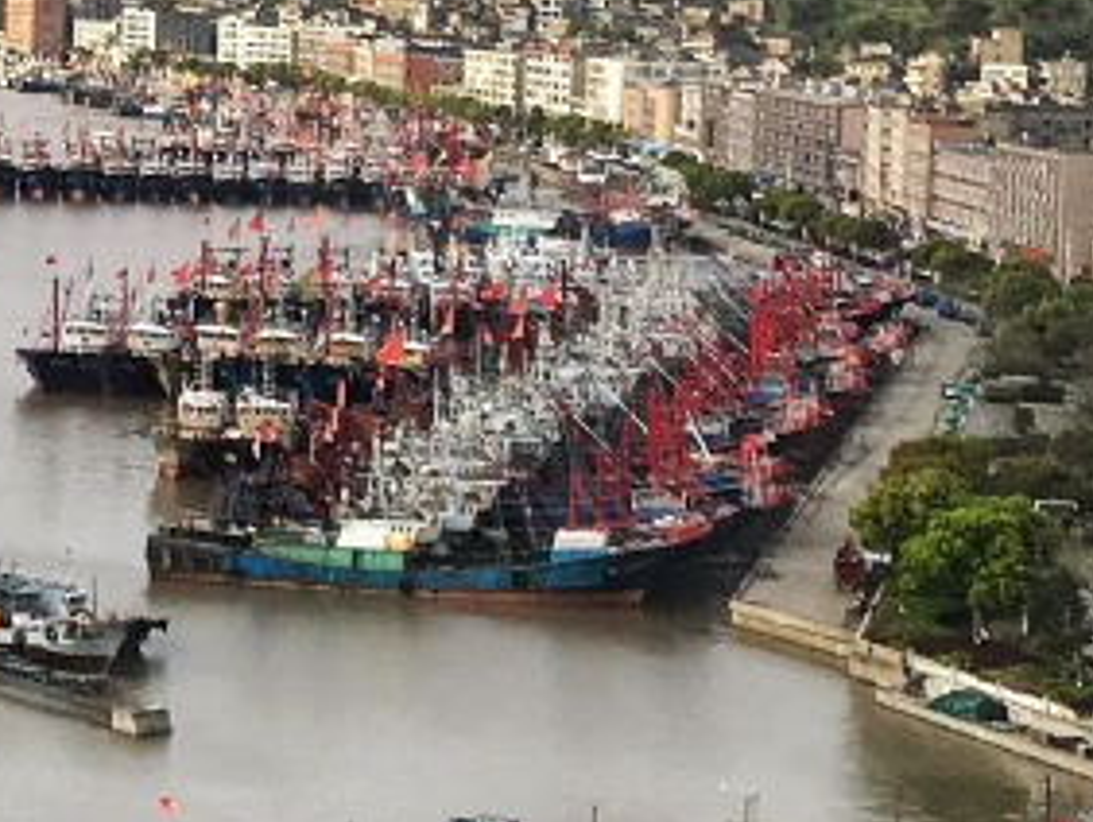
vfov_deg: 12.4
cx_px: 35
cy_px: 70
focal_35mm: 119
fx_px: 3761
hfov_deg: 16.2
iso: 20
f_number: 1.8
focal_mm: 3.99
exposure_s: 1/1277
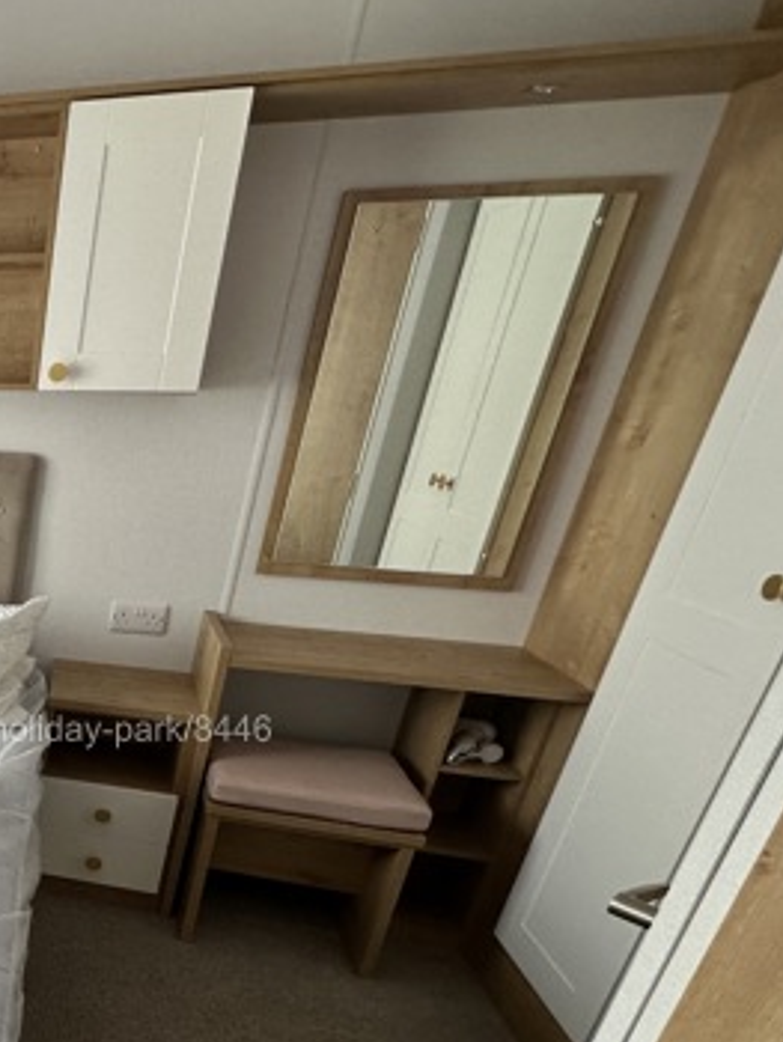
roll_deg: -0.9
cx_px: -214
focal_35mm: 28
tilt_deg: -22.6
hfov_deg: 35.5
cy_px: 728
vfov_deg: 61.2
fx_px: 843
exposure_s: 1/99
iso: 100
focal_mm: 2.22
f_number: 2.2
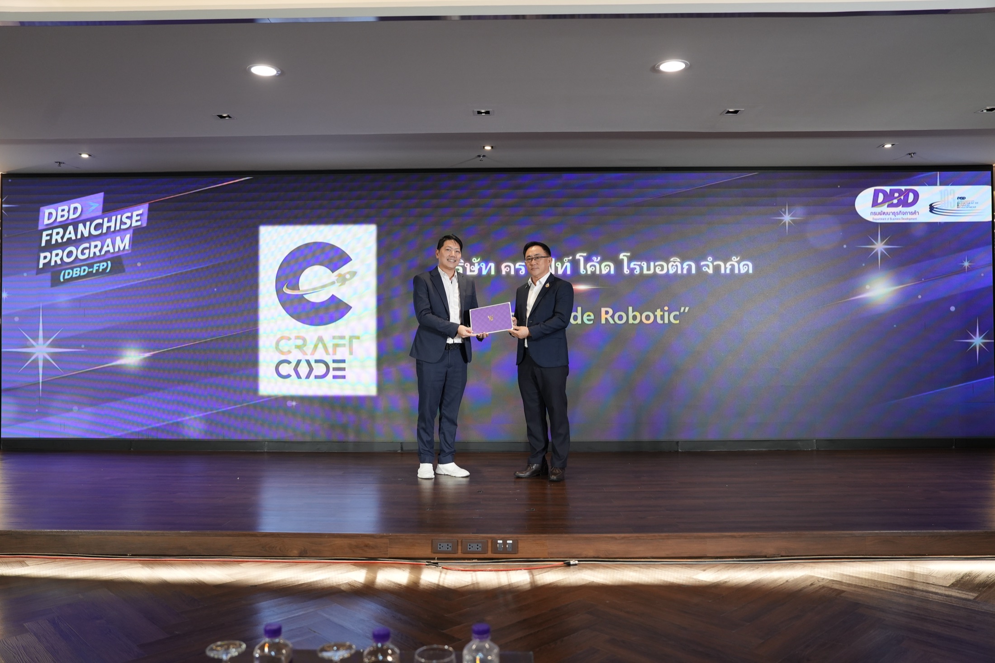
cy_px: 332
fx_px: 746
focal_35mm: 27
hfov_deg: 67.4
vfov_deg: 47.9
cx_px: 498
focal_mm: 27
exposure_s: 1/125
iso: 1000
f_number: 4
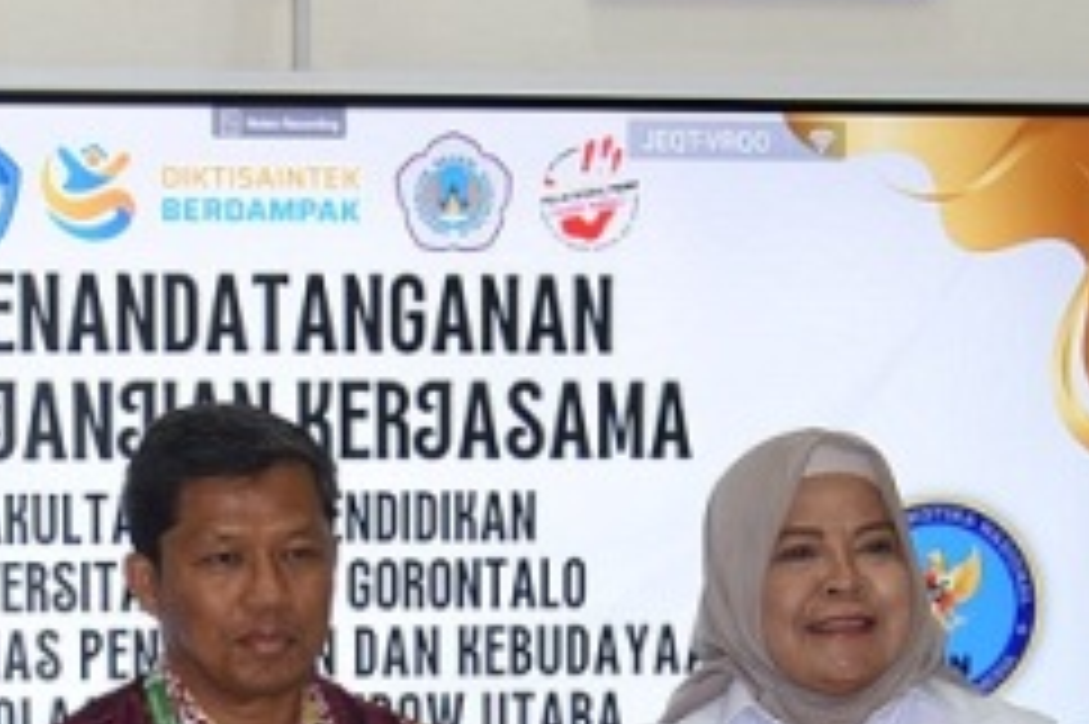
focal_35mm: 127
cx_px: 81
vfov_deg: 10.4
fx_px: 3839
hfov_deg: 15.9
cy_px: 1082
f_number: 4
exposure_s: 1/200
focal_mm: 30
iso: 1100
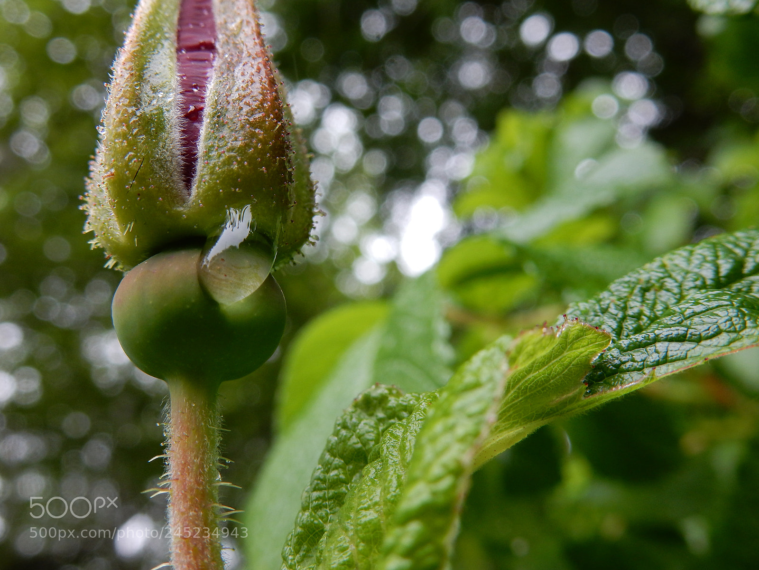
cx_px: 380
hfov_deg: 51.4
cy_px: 285
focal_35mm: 36
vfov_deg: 39.7
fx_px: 789
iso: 125
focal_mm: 6.4
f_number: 4
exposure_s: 1/100
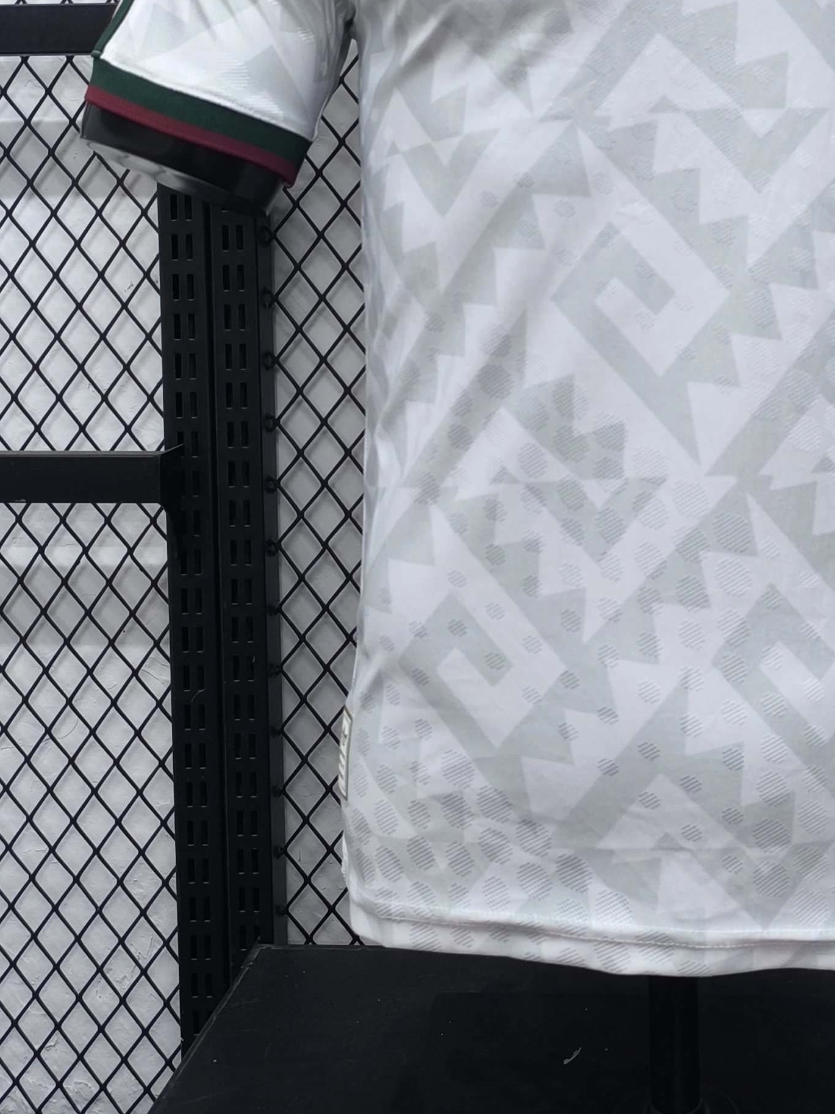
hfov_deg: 32.5
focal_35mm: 43
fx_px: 1383
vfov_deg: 42.4
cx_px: 694
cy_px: 272
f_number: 1.65
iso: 640
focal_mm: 6.14
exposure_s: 1/50
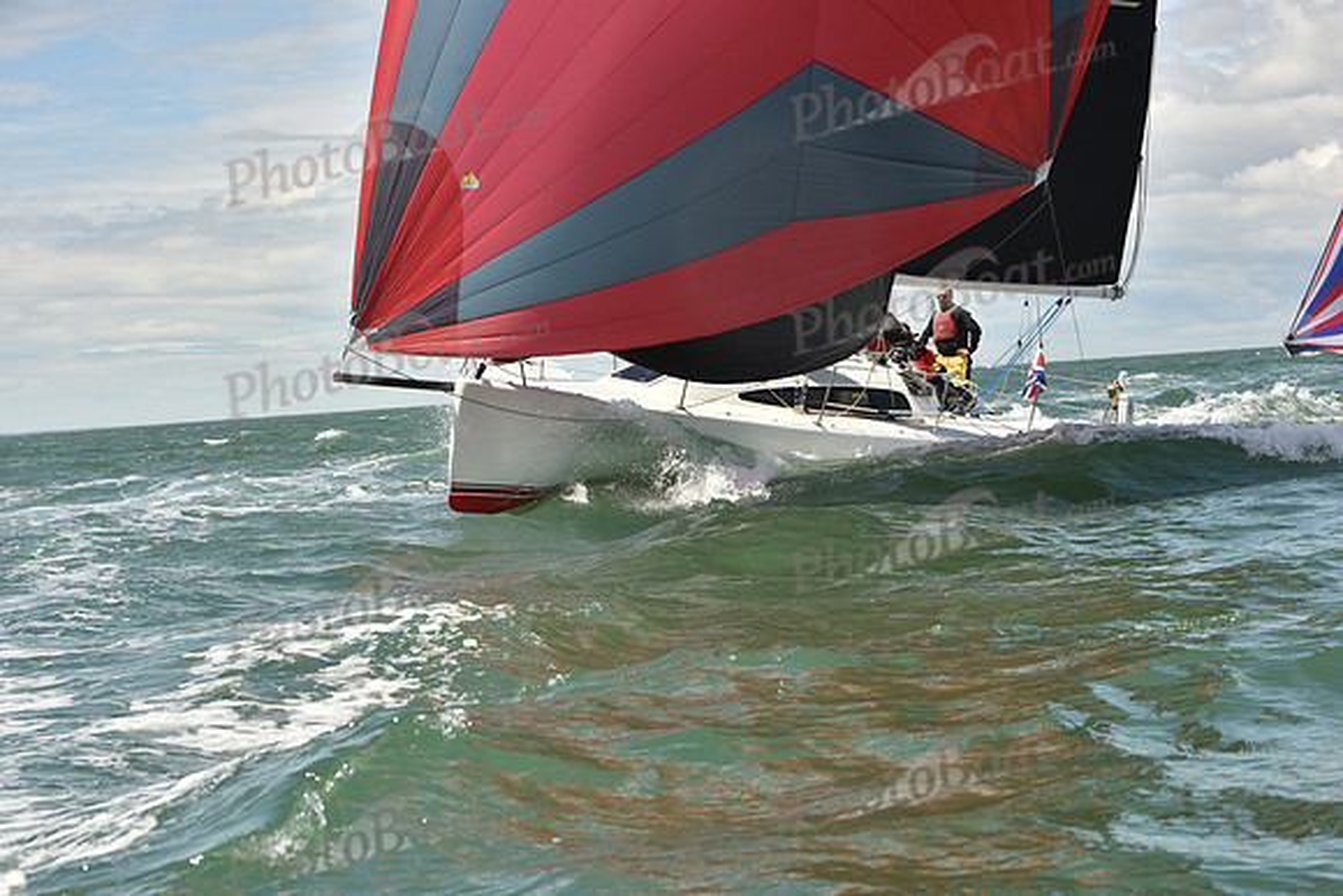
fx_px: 3060
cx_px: 672
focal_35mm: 82
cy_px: 448
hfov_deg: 24.8
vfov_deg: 16.7
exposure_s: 1/800
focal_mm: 82
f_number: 10
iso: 320
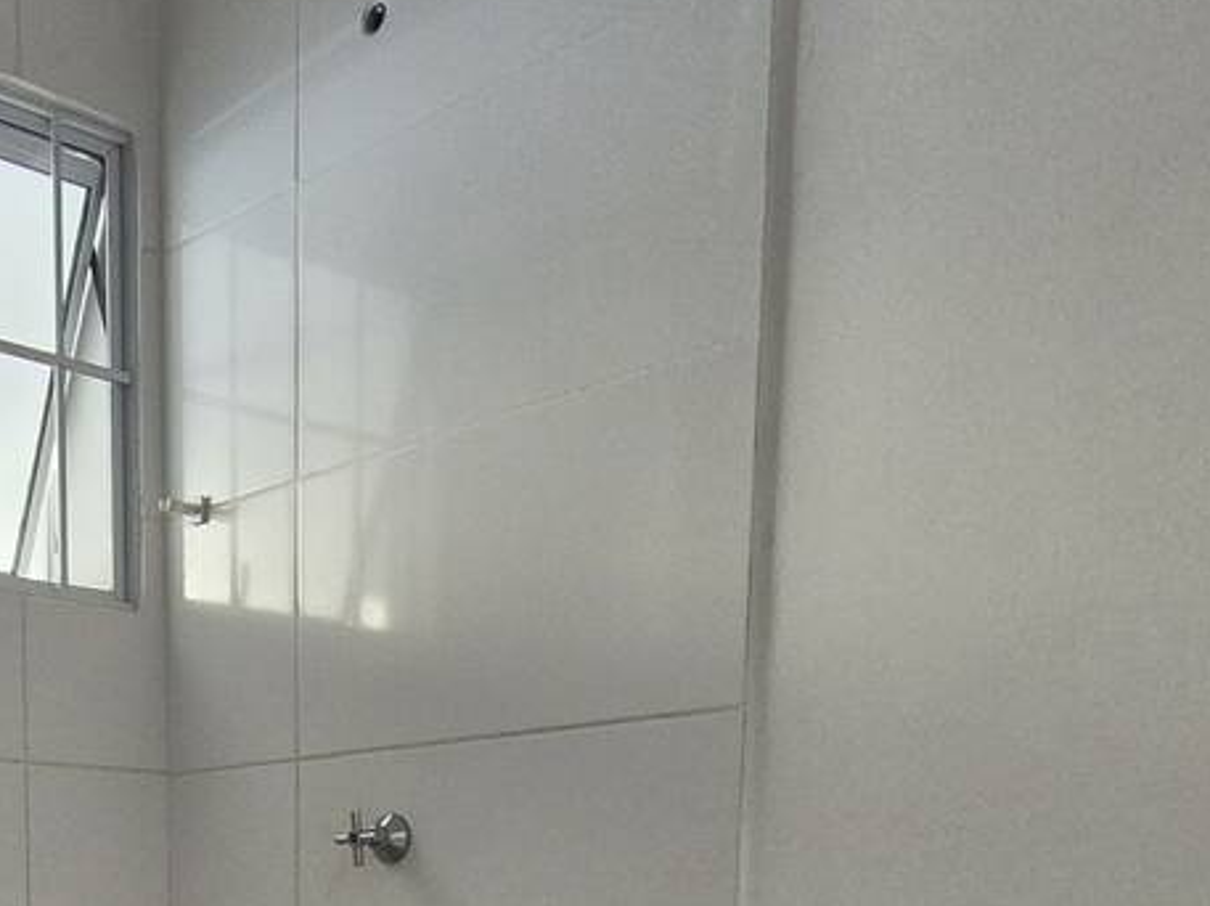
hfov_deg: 42.6
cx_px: 162
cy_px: 1136
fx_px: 1432
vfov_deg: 29.3
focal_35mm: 41
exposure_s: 1/100
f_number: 2.2
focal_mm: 2.2
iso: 320
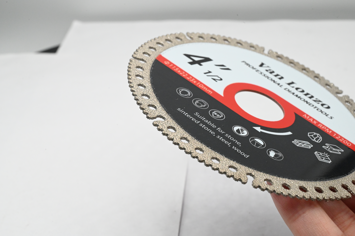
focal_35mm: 70
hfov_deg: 28.9
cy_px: 118
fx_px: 690
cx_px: 178
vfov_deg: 19.4
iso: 5600
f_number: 18
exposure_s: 1/400
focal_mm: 70
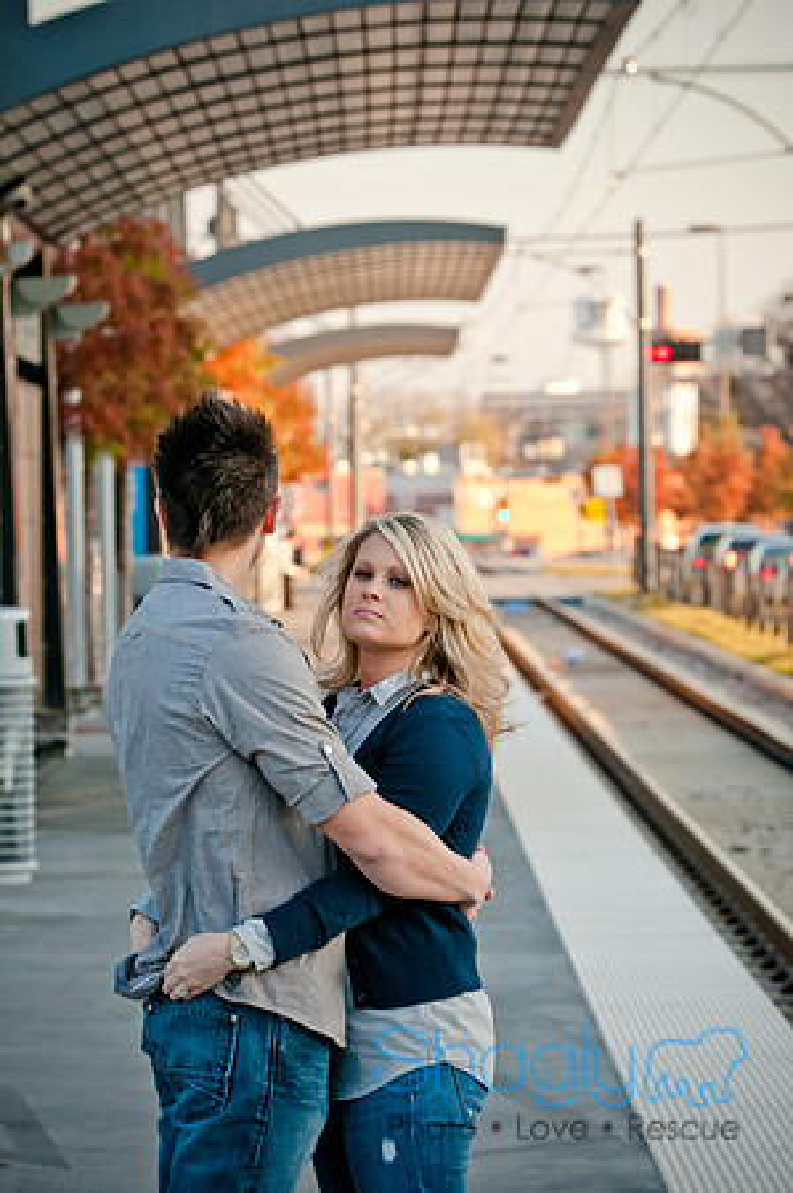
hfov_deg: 7.6
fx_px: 5961
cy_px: 596
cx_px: 396
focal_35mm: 180
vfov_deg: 11.4
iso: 400
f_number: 7.1
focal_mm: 120
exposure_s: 1/200
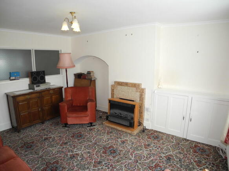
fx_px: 185
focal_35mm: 28
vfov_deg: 49.7
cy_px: 86
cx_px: 114
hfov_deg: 63.5
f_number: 2.8
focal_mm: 6
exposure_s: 1/97.4
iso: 100
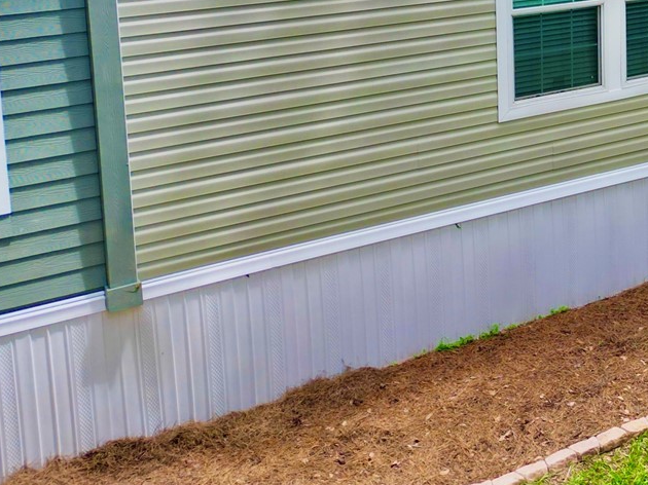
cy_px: -33
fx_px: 1141
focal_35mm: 61
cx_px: 710
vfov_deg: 22.8
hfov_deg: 28.8
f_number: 1.7
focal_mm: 6.72
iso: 110
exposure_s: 1/1000
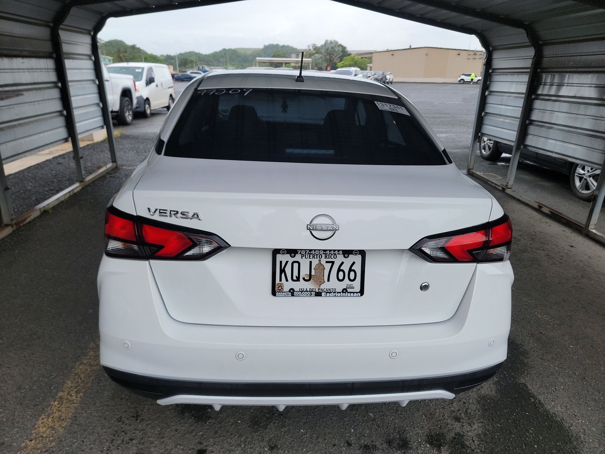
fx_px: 419
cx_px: 302
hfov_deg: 71.6
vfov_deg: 56.8
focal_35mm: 24
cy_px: 227
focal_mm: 6.7
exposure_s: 1/192
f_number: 1.8
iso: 50
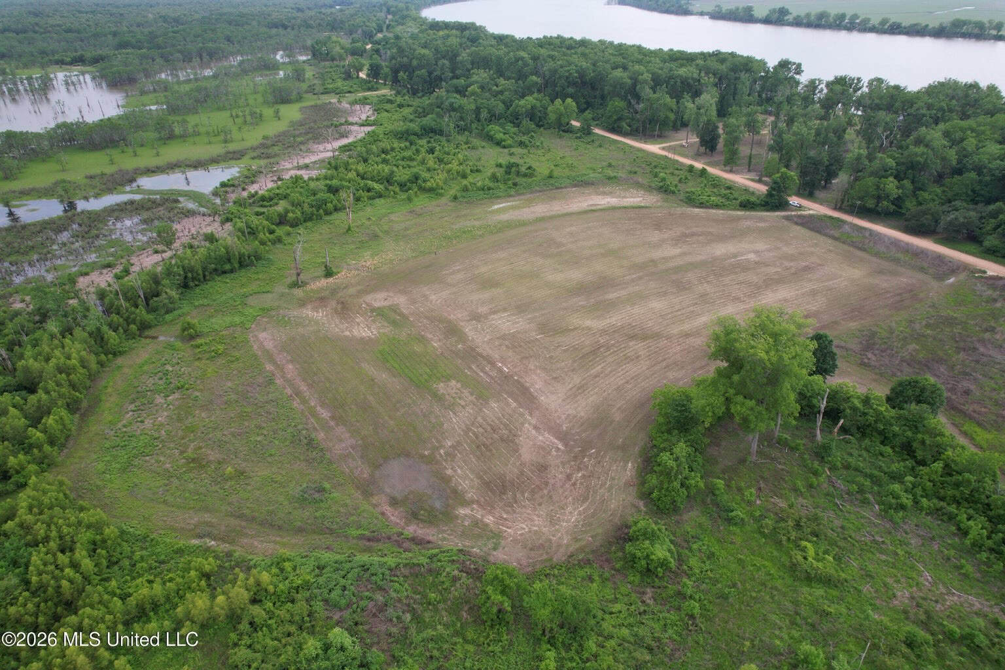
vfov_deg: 57.2
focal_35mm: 22
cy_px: 335
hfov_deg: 78.6
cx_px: 502
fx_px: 614
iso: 100
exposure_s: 1/320
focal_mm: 8.4
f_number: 2.8
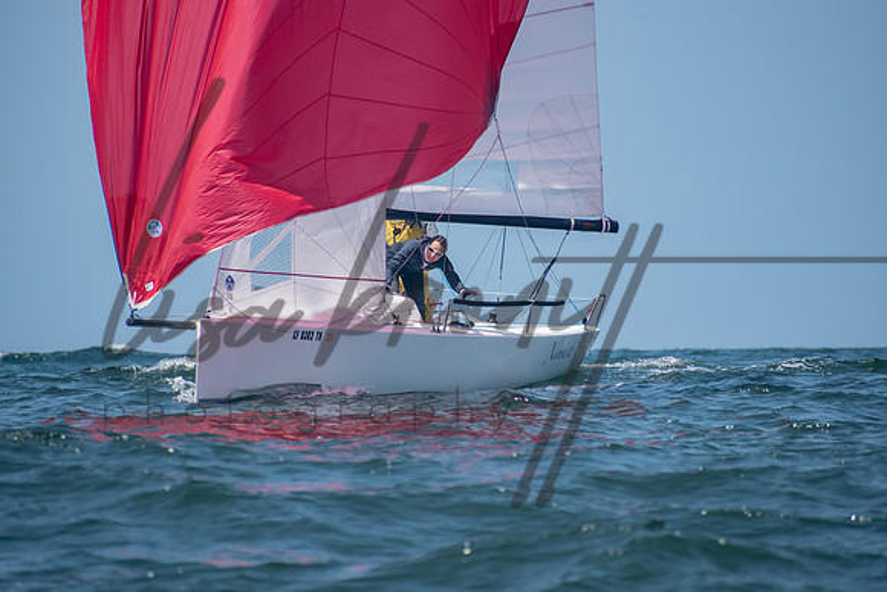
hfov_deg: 4.4
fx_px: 11502
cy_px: 296
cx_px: 453
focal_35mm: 467
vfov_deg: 2.9
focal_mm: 300
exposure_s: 1/1250
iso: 400
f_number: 8
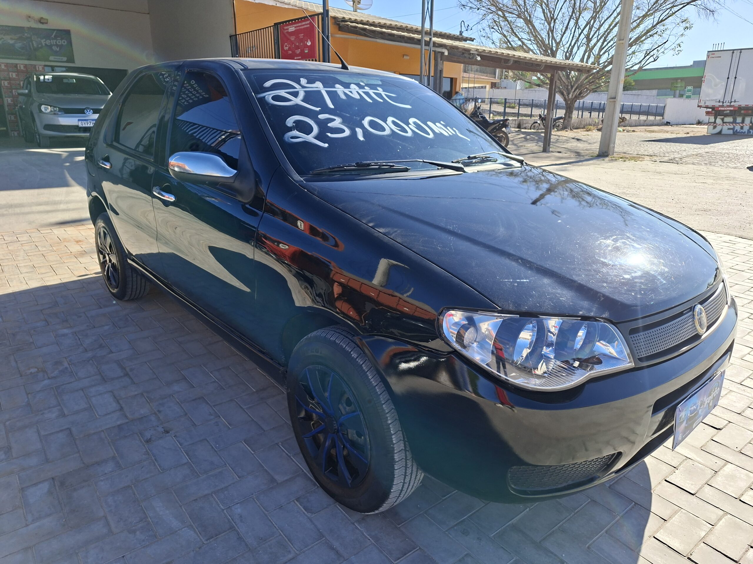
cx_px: 376
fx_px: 500
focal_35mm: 23
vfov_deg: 58.9
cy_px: 282
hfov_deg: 73.9
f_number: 1.8
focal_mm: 5.54
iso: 50
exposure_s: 1/1139
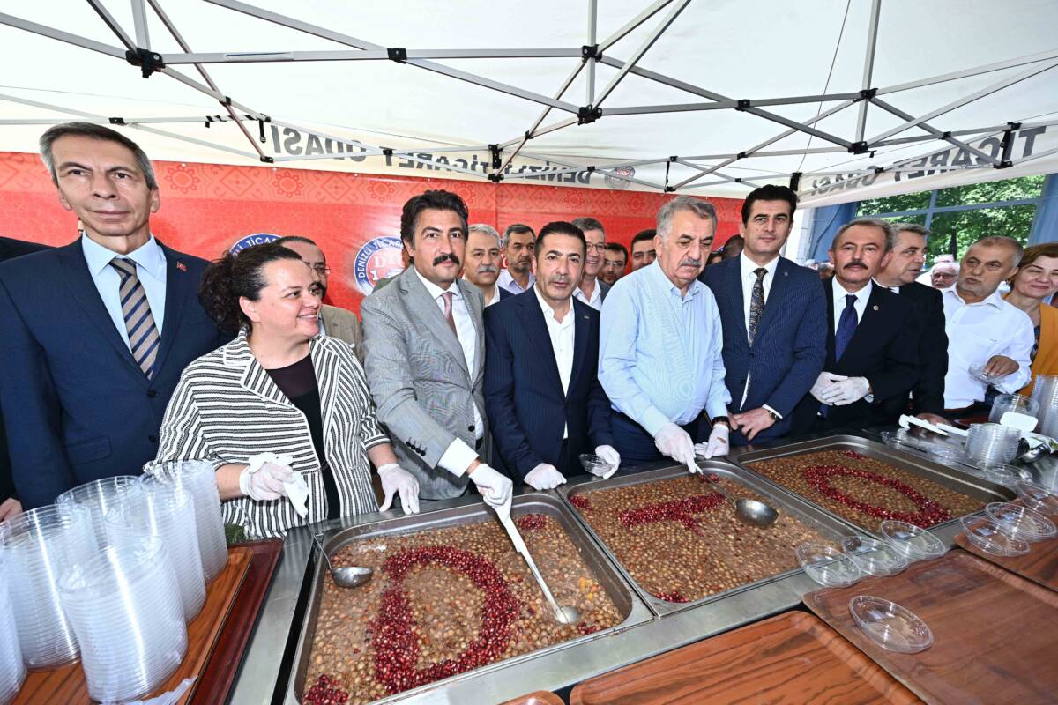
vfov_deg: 81.2
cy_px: 352
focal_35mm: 14
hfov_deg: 104.3
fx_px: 411
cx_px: 529
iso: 500
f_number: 6.3
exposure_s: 1/60
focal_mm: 14
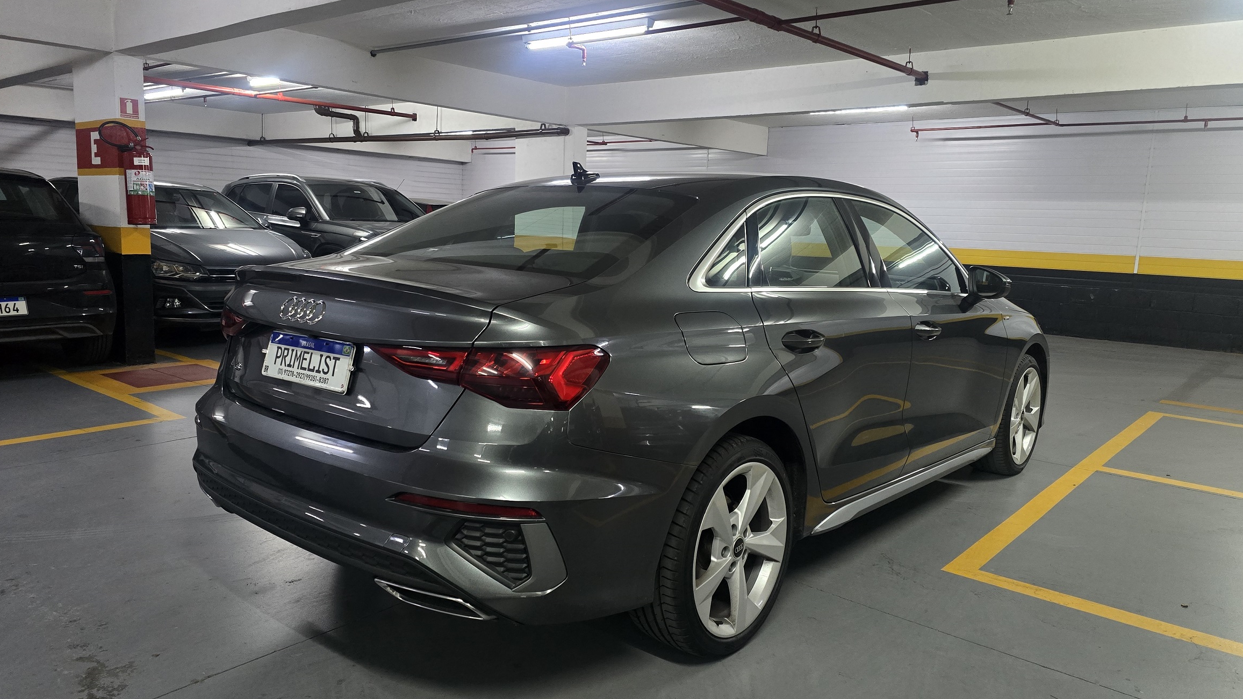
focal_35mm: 26
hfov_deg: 71.9
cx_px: 605
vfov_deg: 44.4
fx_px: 857
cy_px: 347
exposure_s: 1/60
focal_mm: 6.3
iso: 1250
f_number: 1.7
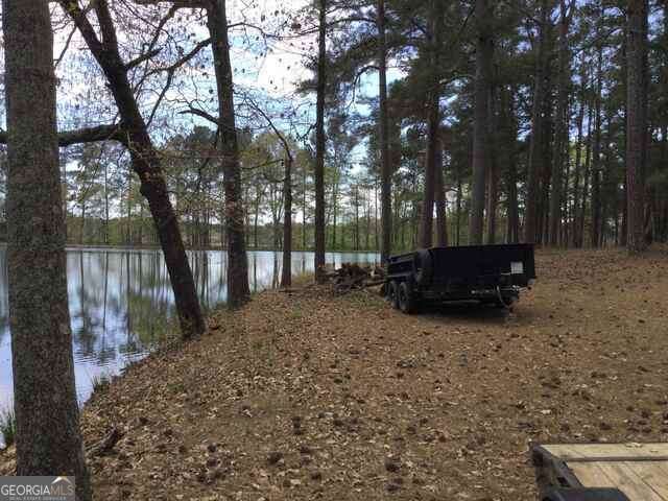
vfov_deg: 45.4
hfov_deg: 58.4
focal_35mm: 31
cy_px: 250
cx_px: 334
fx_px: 598
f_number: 2.4
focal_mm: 3.3
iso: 25
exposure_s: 1/550
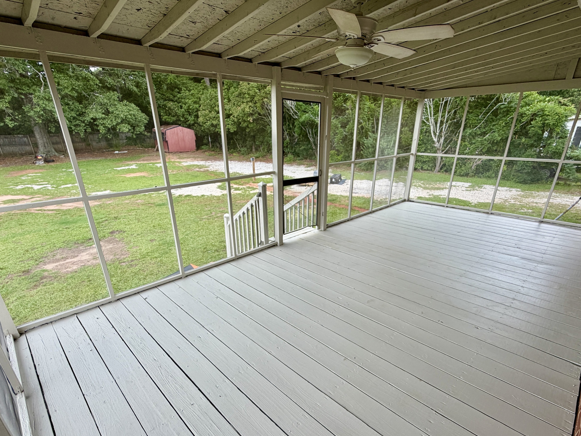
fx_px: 302
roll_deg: +0.9
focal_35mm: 18
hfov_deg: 87.7
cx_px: 302
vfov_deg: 70.9
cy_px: 259
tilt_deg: -23.2
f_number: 2.2
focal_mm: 2.22
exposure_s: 1/315
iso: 50
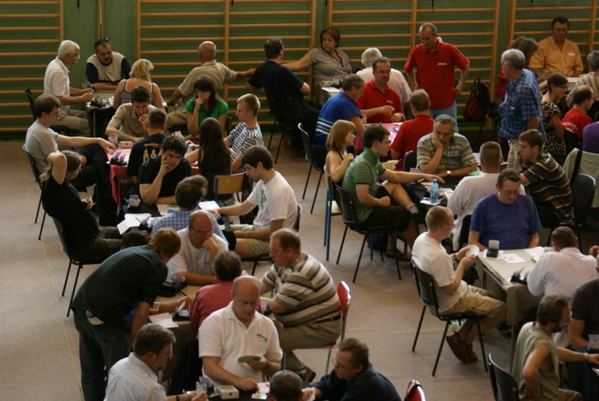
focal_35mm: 105
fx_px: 1748
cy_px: 200
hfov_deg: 19.4
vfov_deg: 13.1
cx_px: 300
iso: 400
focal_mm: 70
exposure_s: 1/80
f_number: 5.6
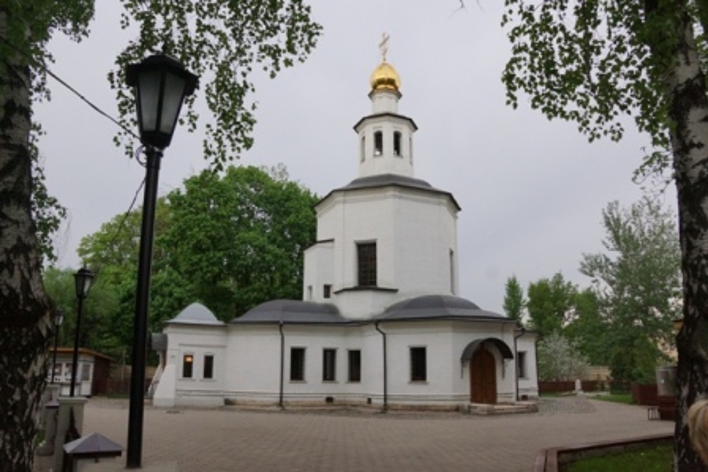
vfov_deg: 48.0
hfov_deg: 67.4
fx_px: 531
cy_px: 236
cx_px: 354
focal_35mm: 27
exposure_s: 1/250
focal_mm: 18
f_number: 8
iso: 1000
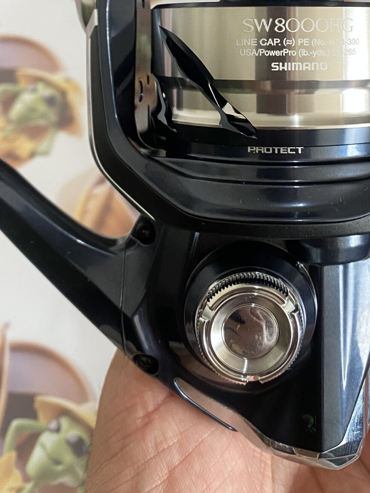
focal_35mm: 51
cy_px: 45
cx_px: 259
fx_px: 727
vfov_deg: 35.2
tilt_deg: -60.1
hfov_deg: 28.3
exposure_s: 1/60
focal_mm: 4.25
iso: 100
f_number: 1.8
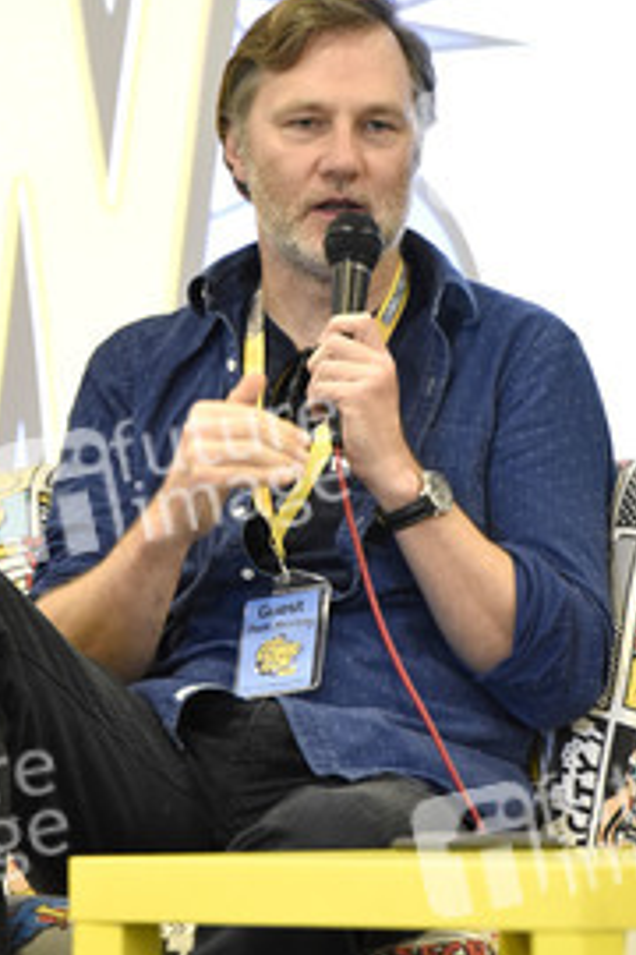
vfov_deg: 7.0
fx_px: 7843
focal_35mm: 296
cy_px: 658
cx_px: 272
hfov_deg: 4.6
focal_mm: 200
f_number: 3.5
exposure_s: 1/125
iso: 4500
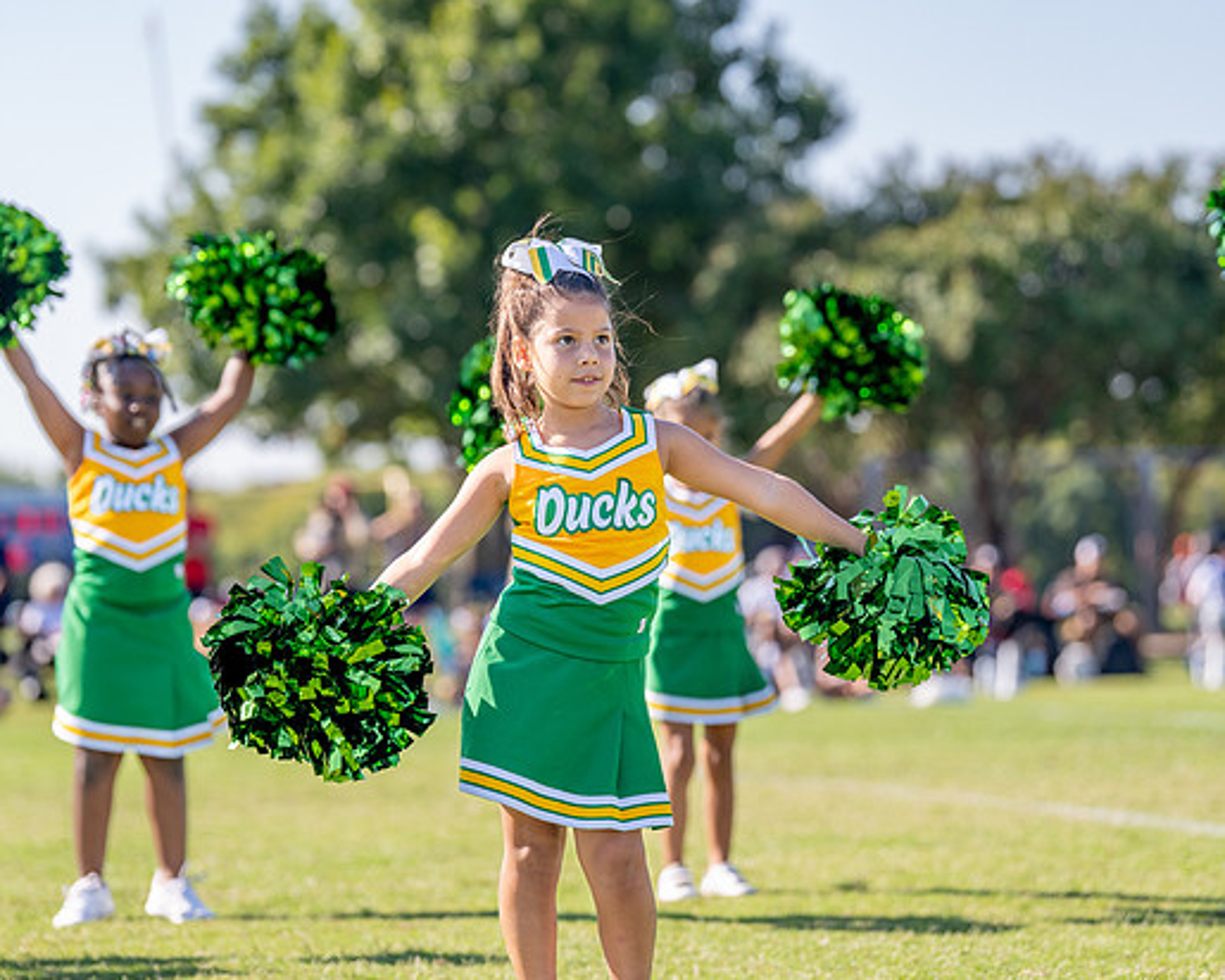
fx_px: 5330
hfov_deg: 13.1
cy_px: 471
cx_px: 600
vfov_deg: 10.5
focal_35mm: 147
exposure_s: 1/2000
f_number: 2.8
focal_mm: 120
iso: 250
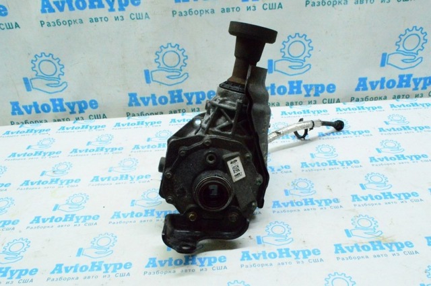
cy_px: 143
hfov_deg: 57.3
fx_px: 395
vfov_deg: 39.9
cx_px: 216
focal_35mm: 33
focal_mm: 22
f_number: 25
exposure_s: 1/50
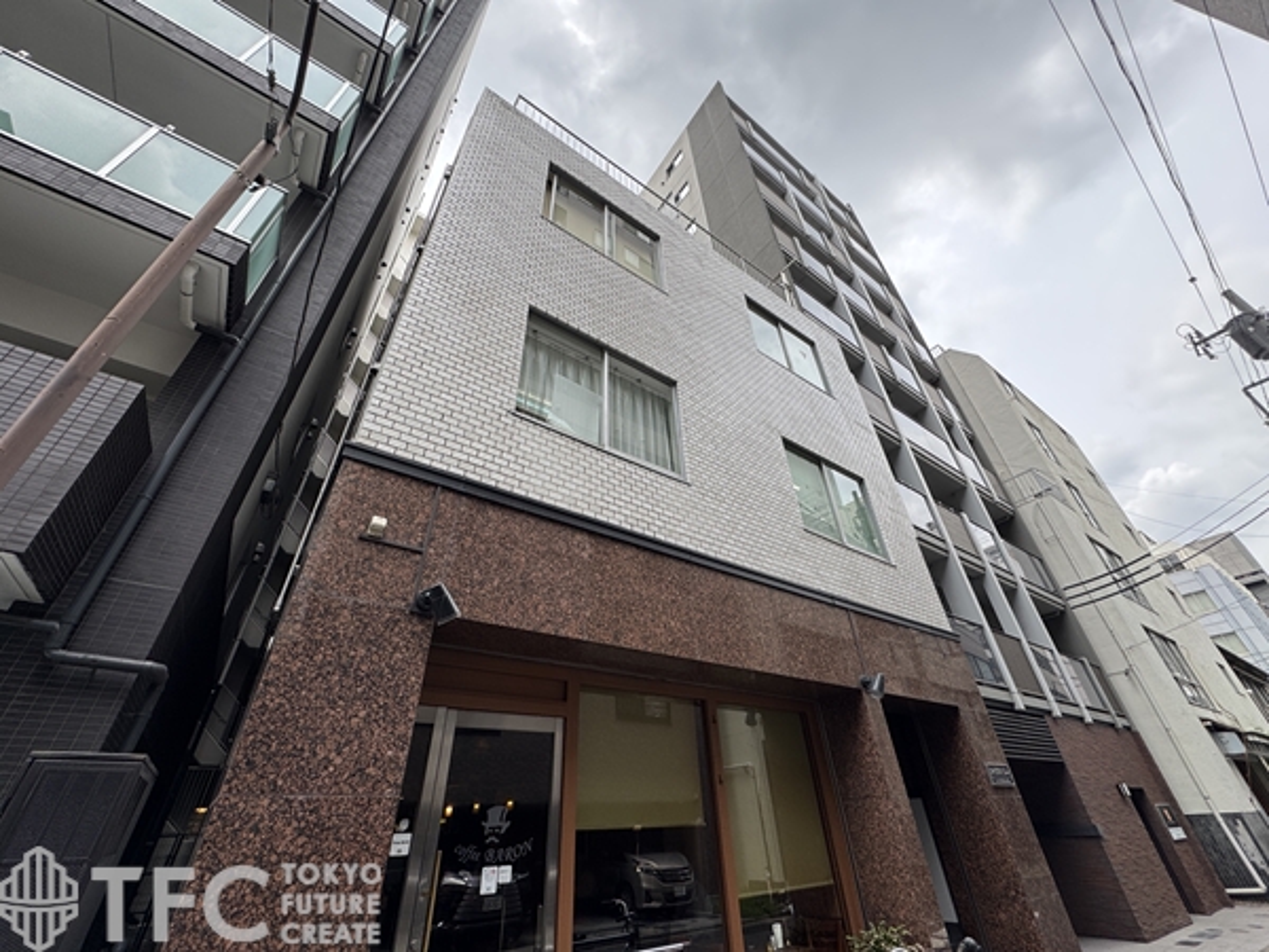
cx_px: 634
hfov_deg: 102.1
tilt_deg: +34.1
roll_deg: +2.4
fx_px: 513
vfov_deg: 85.7
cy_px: 476
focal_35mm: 14
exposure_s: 1/485
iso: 40
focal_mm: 2.22
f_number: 2.2
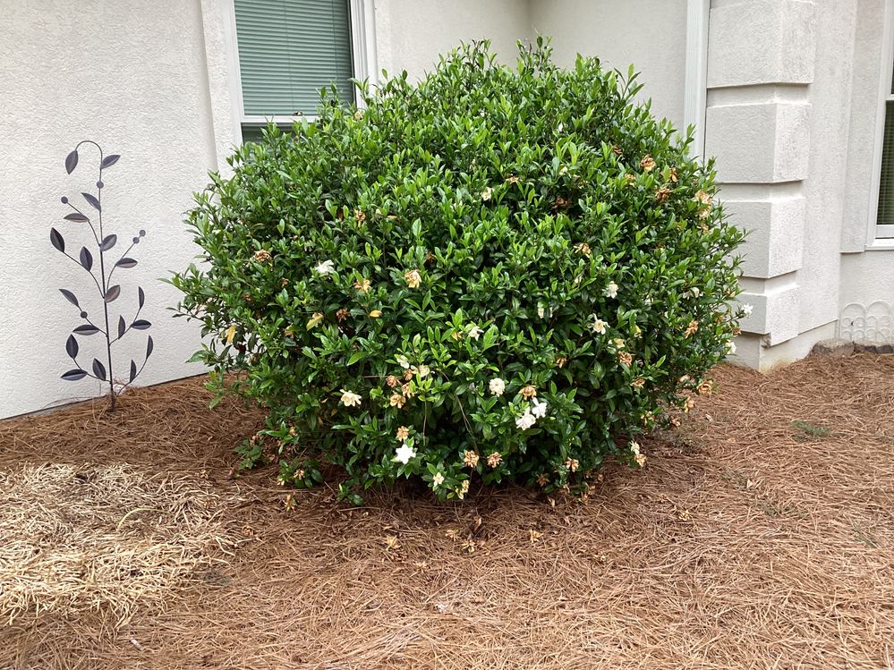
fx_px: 801
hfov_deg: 58.4
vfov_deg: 45.4
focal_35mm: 31
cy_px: 335
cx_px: 447
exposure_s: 1/120
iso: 64
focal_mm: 3.3
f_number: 2.4
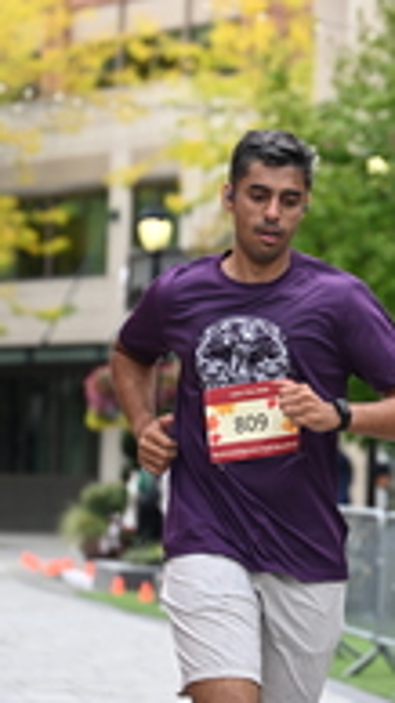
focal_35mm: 220
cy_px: 196
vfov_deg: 9.8
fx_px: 4100
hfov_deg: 5.5
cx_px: 390
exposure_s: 1/2500
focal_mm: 74
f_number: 2.8
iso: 640
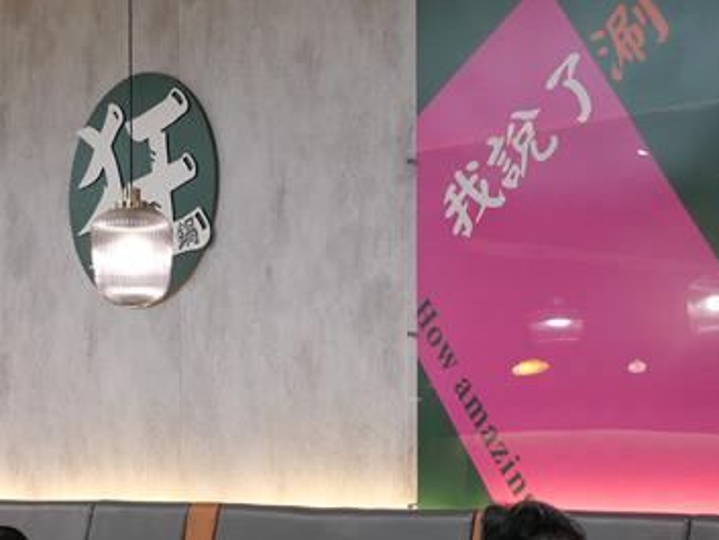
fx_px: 1766
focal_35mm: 85
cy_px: 501
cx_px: 269
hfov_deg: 23.0
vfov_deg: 17.1
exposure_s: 1/125
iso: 400
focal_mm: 15
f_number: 1.7
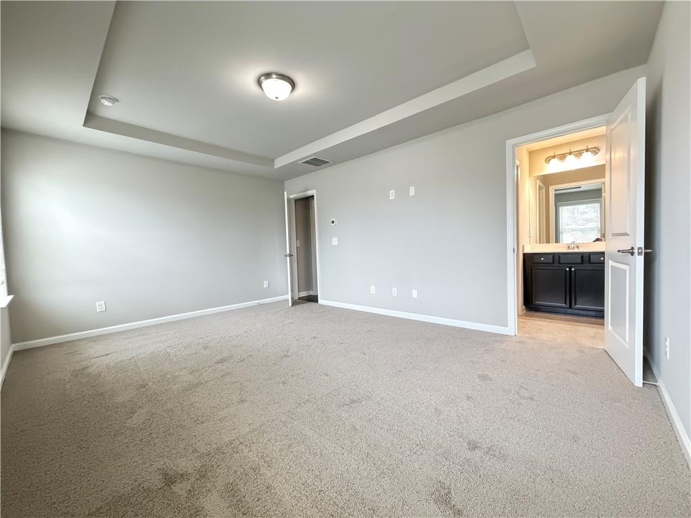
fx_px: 279
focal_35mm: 14
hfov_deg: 102.1
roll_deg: +2.2
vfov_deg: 85.7
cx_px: 346
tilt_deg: -3.1
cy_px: 259
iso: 1000
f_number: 2.2
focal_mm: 2.22
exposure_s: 1/60
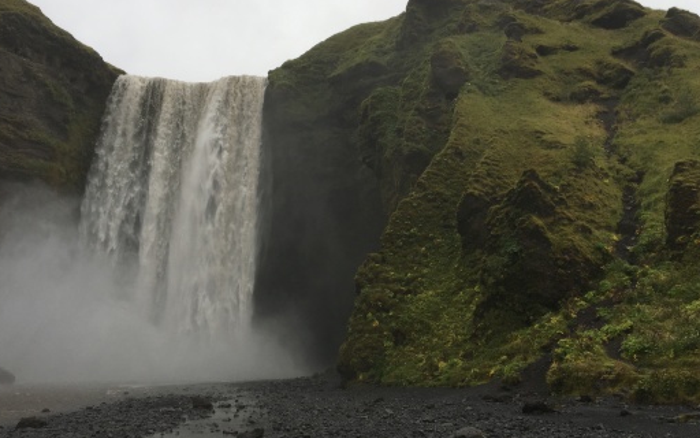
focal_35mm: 33
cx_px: 355
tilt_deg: +15.7
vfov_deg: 38.2
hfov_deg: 58.1
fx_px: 630
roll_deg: -0.2
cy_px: 188
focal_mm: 4.15
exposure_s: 1/413
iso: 25
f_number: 2.2
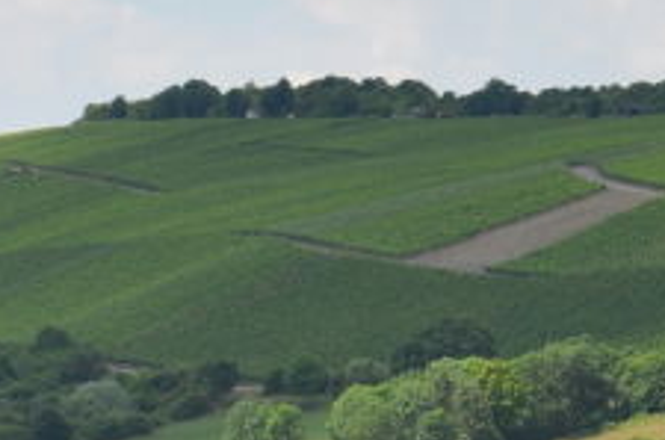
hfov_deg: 5.7
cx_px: -89
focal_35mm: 360
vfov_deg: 3.8
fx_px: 6636
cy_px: 279
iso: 200
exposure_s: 1/320
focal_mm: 50
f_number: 9
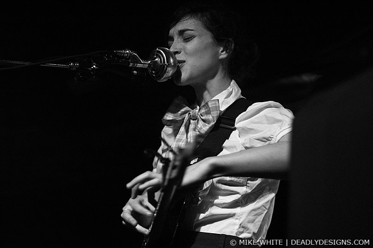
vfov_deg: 17.5
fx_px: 808
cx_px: 186
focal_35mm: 78
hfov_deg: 26.0
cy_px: 124
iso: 800
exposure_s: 1/25
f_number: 2.8
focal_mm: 52
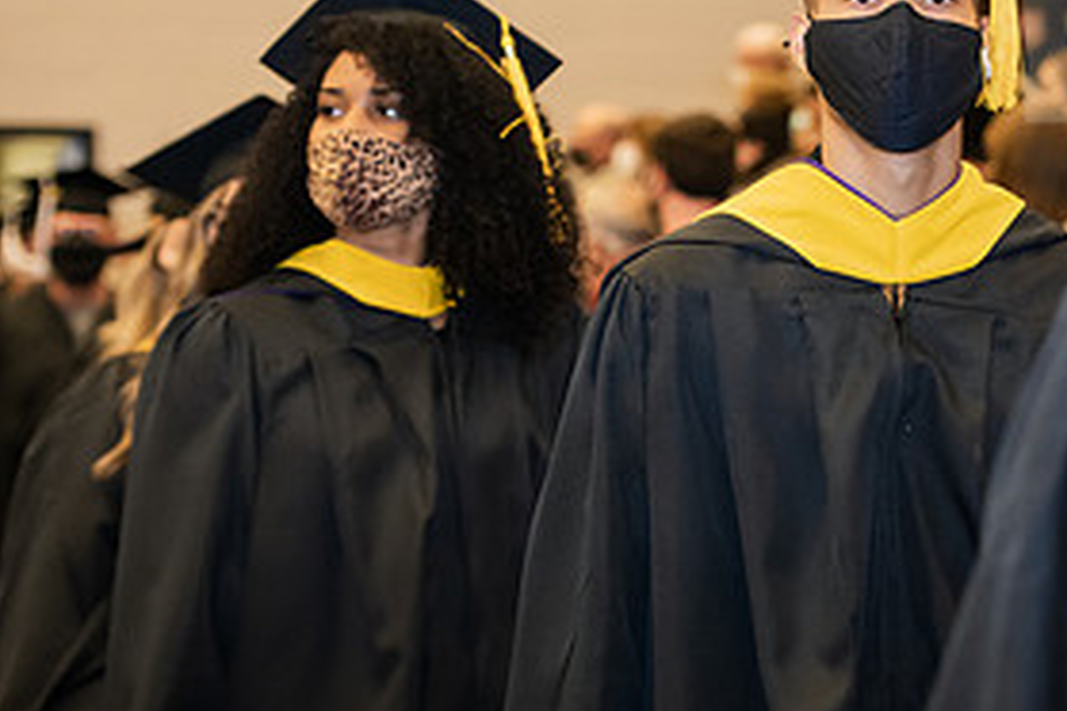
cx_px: 910
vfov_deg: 7.3
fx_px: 5542
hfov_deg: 10.9
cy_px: 266
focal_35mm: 187
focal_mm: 90
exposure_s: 1/200
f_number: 4
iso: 2000
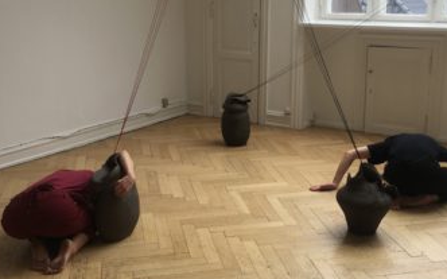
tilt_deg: -15.1
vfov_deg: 27.4
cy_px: 136
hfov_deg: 42.6
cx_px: 243
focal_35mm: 47
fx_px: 572
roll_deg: +0.5
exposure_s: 1/165
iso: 25
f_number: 2.2
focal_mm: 4.15
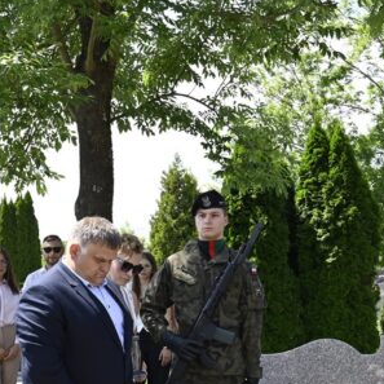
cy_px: 255
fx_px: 904
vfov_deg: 23.9
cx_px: 262
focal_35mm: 72
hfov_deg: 23.9
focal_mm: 28
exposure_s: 1/250
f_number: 5.6
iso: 180
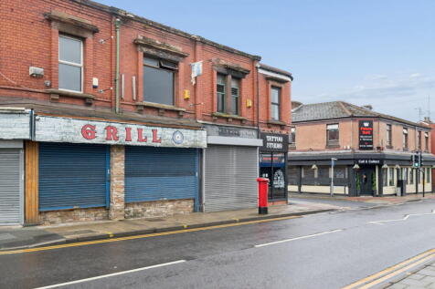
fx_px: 362
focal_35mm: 30
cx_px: 218
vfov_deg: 43.6
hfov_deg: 61.9
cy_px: 144
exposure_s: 1/200
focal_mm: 30
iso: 200
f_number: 8
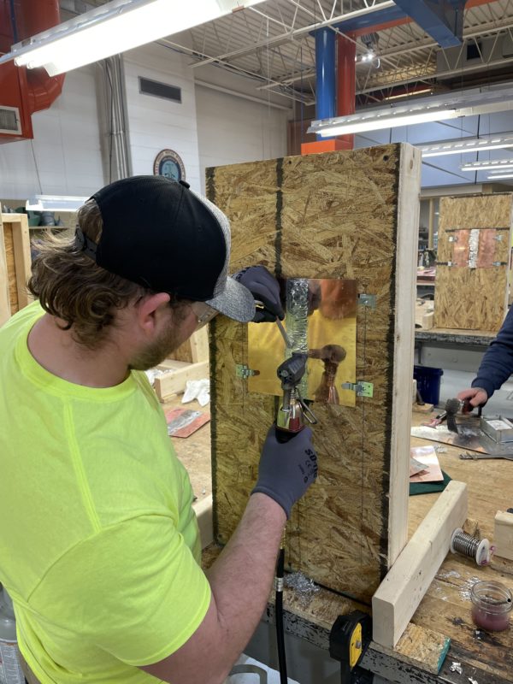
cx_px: 256
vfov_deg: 67.3
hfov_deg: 53.1
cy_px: 342
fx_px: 514
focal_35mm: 26
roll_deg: +2.6
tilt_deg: -11.4
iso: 80
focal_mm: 4.2
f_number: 1.6
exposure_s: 1/60
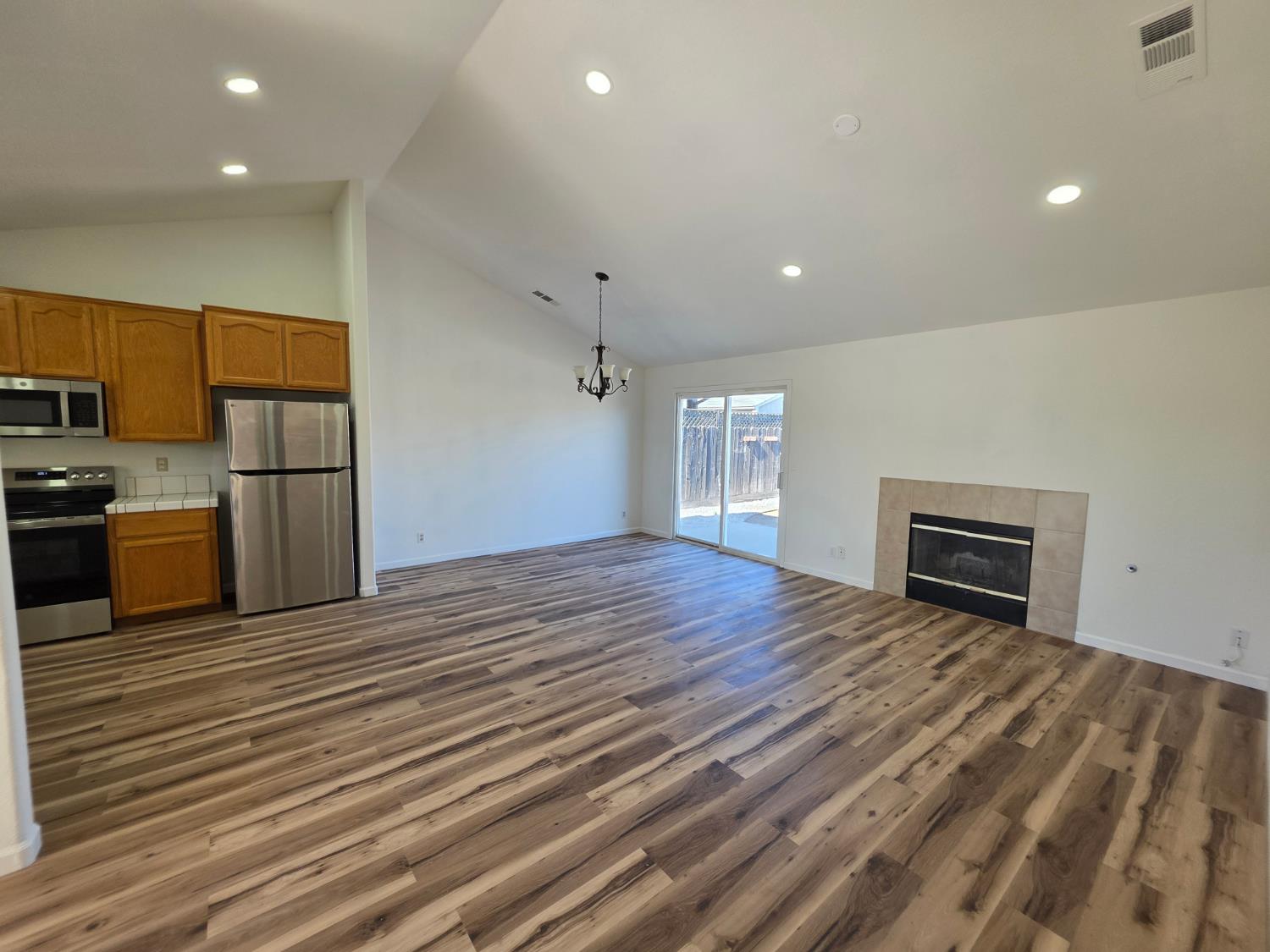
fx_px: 477
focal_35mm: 13
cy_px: 476
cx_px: 635
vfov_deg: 89.9
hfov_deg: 106.2
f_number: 1.9
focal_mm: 2.2
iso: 80
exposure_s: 1/120
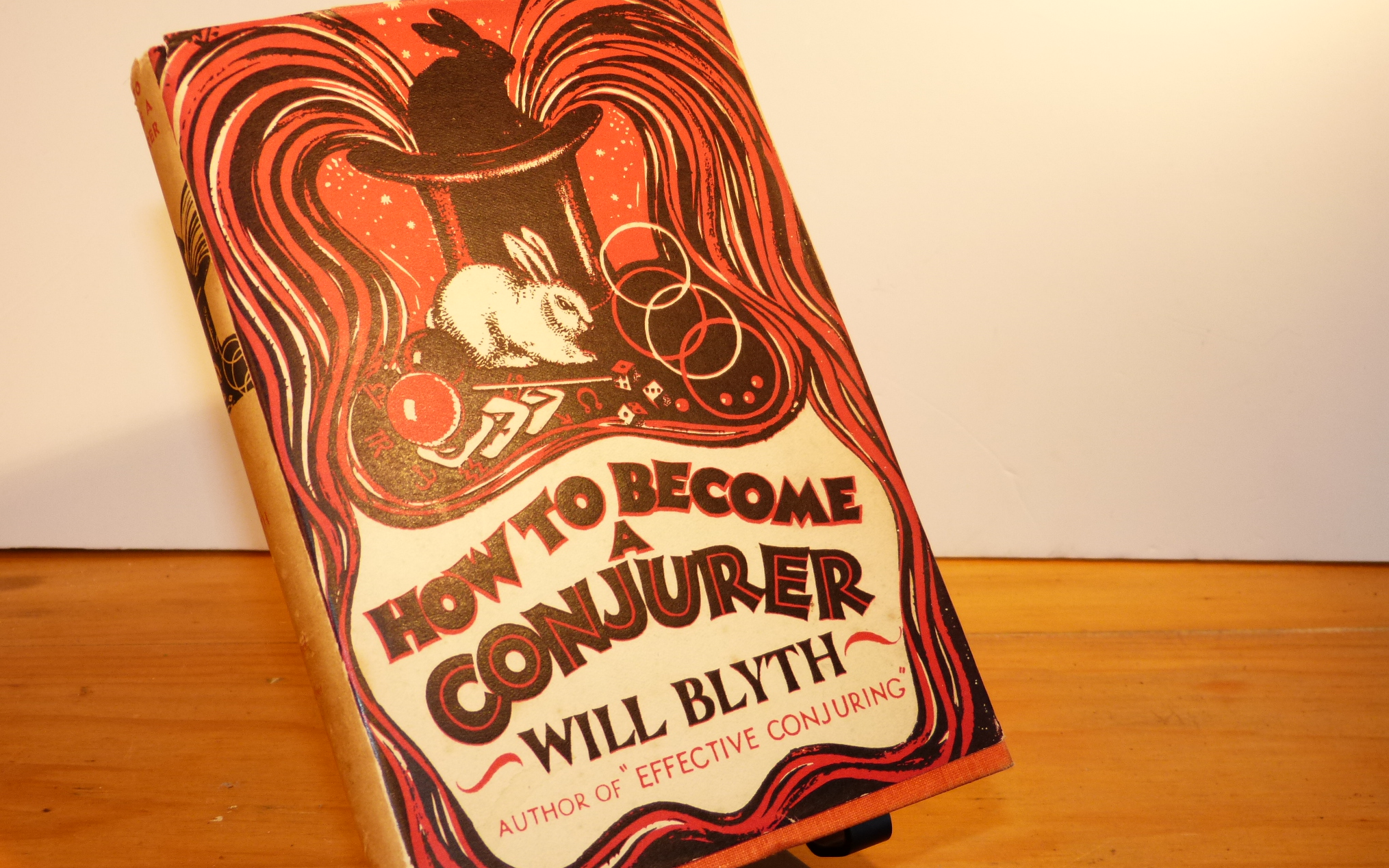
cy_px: 450
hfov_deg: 43.5
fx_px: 1741
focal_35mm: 46
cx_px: 689
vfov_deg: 28.0
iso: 125
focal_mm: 7.6
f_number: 3.2
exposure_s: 1/60
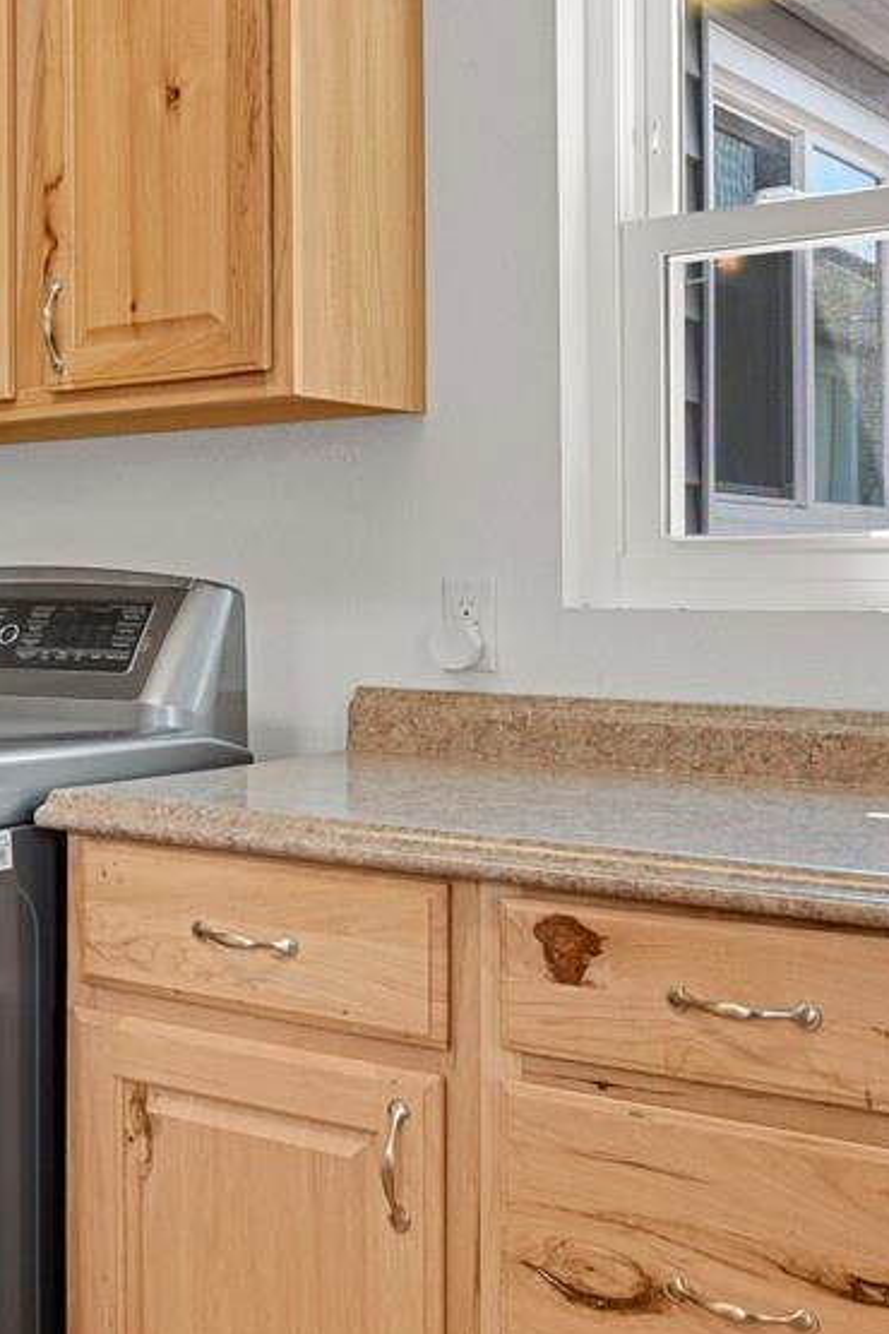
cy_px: 570
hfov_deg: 25.4
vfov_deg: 40.3
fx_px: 1815
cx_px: -100
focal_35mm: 49
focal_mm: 17
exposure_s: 1.3
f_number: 8
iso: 250
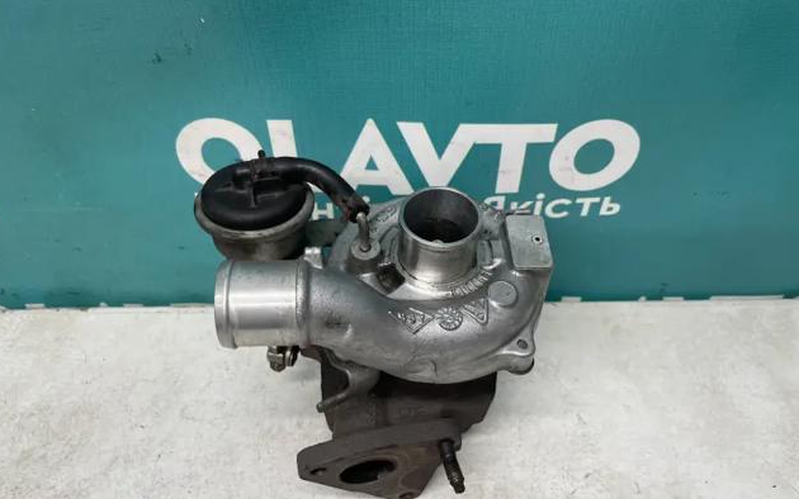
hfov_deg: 66.5
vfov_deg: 44.5
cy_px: 262
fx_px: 610
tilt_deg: -48.1
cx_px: 397
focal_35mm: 28
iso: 100
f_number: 1.6
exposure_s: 1/100
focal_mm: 4.2
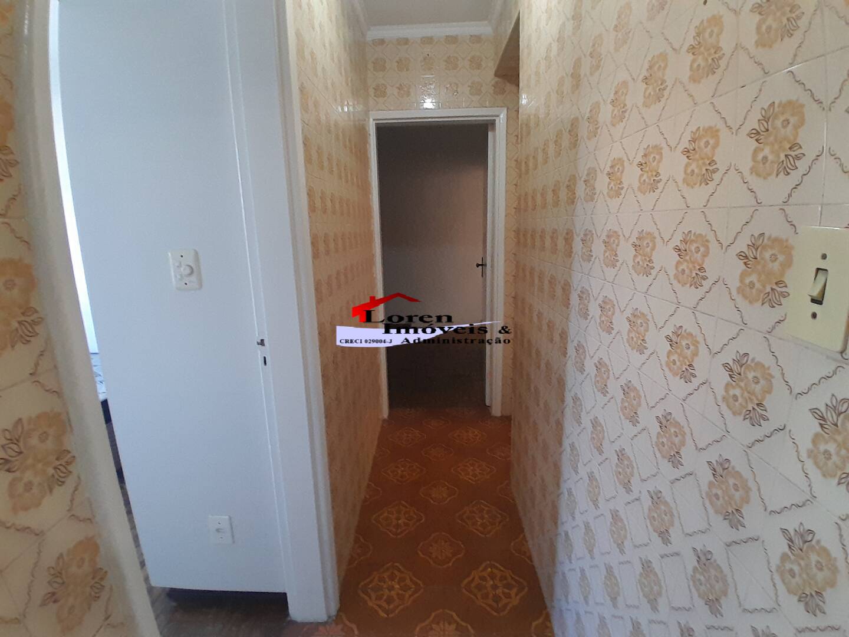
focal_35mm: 17
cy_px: 318
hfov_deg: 91.0
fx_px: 417
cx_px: 424
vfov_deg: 74.7
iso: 160
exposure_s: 1/33
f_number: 2.2
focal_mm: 1.46
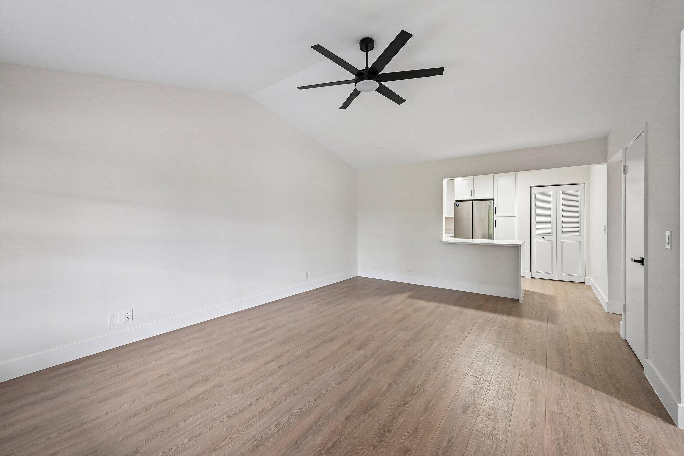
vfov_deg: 81.2
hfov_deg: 104.3
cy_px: 228
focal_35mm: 14
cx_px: 342
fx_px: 266
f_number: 8
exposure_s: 1/80
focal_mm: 14
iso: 2500
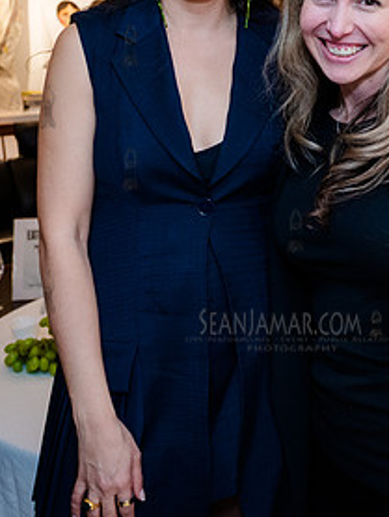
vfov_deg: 33.4
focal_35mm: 56
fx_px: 838
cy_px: 106
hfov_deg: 25.8
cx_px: 288
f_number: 4
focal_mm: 24
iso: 1600
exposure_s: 1/160
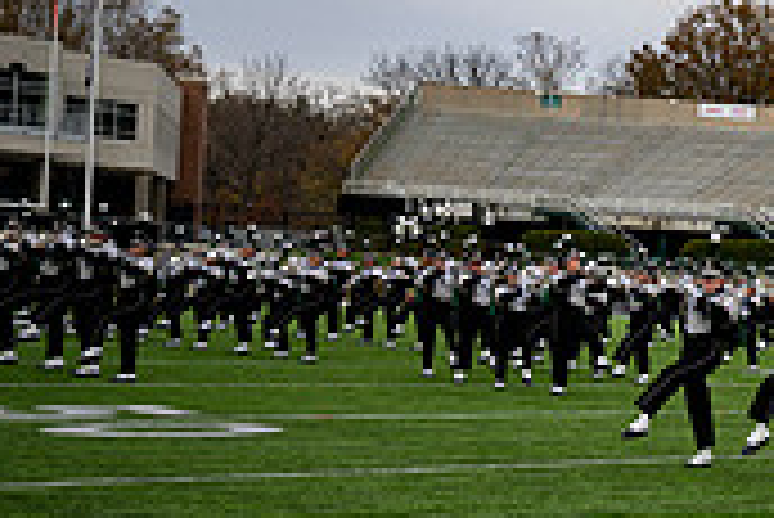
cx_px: 1278
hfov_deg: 20.1
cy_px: 322
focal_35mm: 81
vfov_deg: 16.9
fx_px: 1743
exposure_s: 1/500
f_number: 2.8
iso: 125
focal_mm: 24
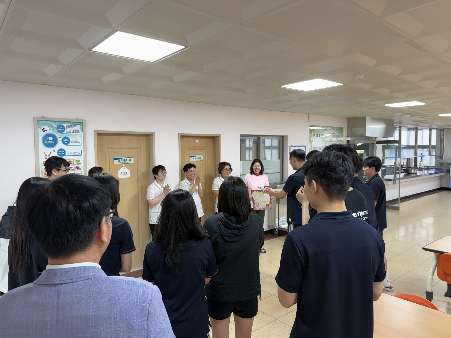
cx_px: 226
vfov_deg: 56.8
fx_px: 313
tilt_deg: -3.1
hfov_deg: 71.6
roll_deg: -0.1
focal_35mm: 24
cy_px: 169
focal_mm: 6.76
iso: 160
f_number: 1.78
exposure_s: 1/120
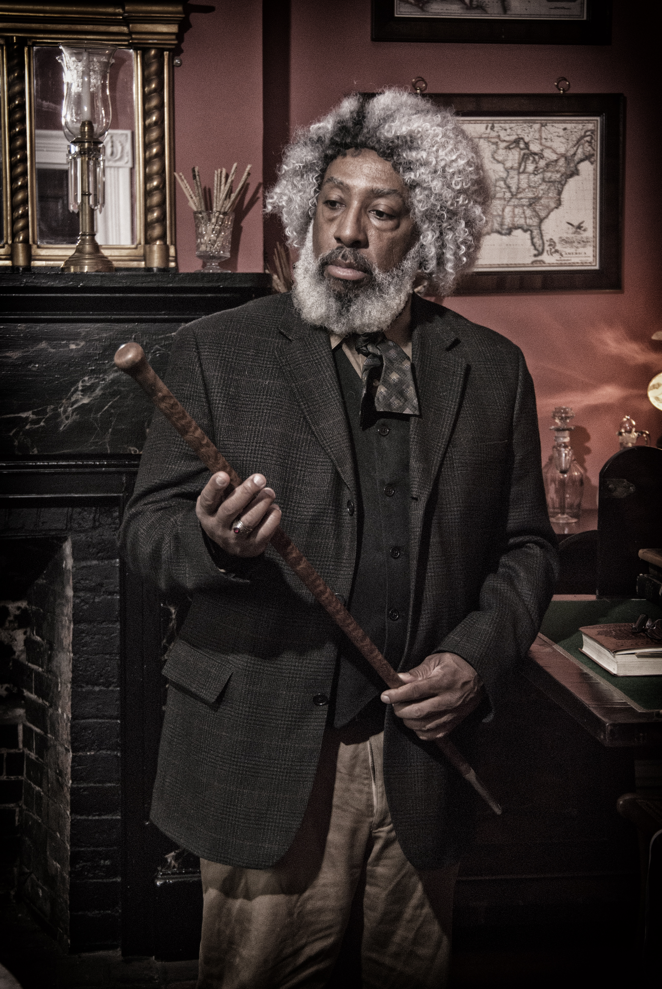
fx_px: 1856
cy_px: 494
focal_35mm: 68
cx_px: 331
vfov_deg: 29.8
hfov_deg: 20.2
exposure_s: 1/60
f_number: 6.3
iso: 400
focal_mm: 45
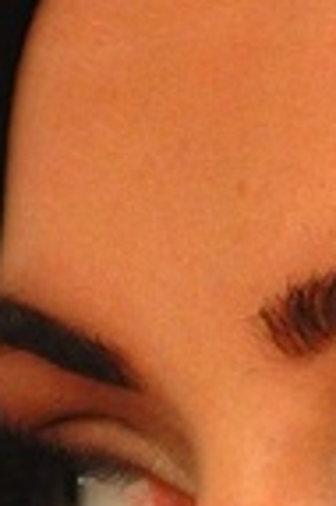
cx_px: 469
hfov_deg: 0.7
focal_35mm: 1943
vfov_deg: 1.1
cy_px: 628
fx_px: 27266
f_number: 2.8
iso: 1600
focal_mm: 200
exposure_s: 1/250
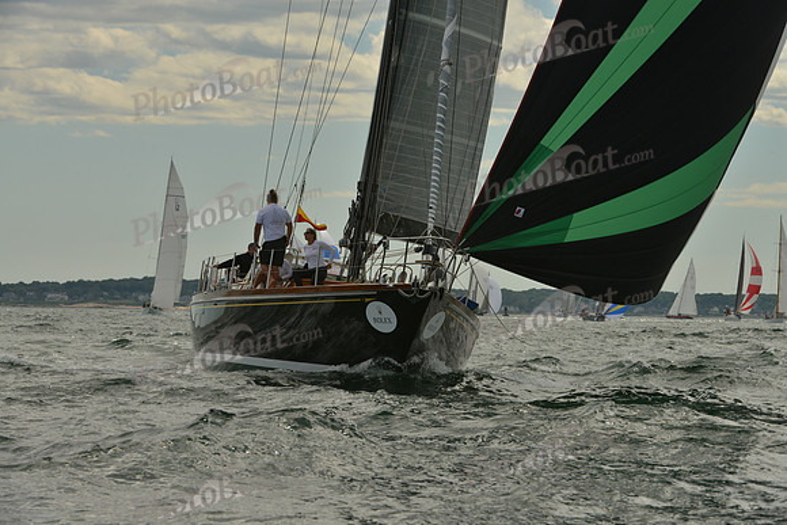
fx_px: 4592
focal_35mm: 210
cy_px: 262
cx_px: 394
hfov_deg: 9.8
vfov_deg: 6.5
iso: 400
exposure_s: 1/800
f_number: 11
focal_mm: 210
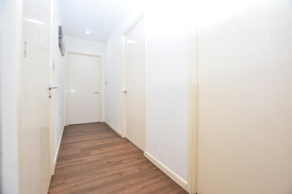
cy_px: 97
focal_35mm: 15
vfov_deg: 77.3
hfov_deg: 100.4
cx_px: 146
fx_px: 122
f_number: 4.5
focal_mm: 10
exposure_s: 1/80
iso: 800
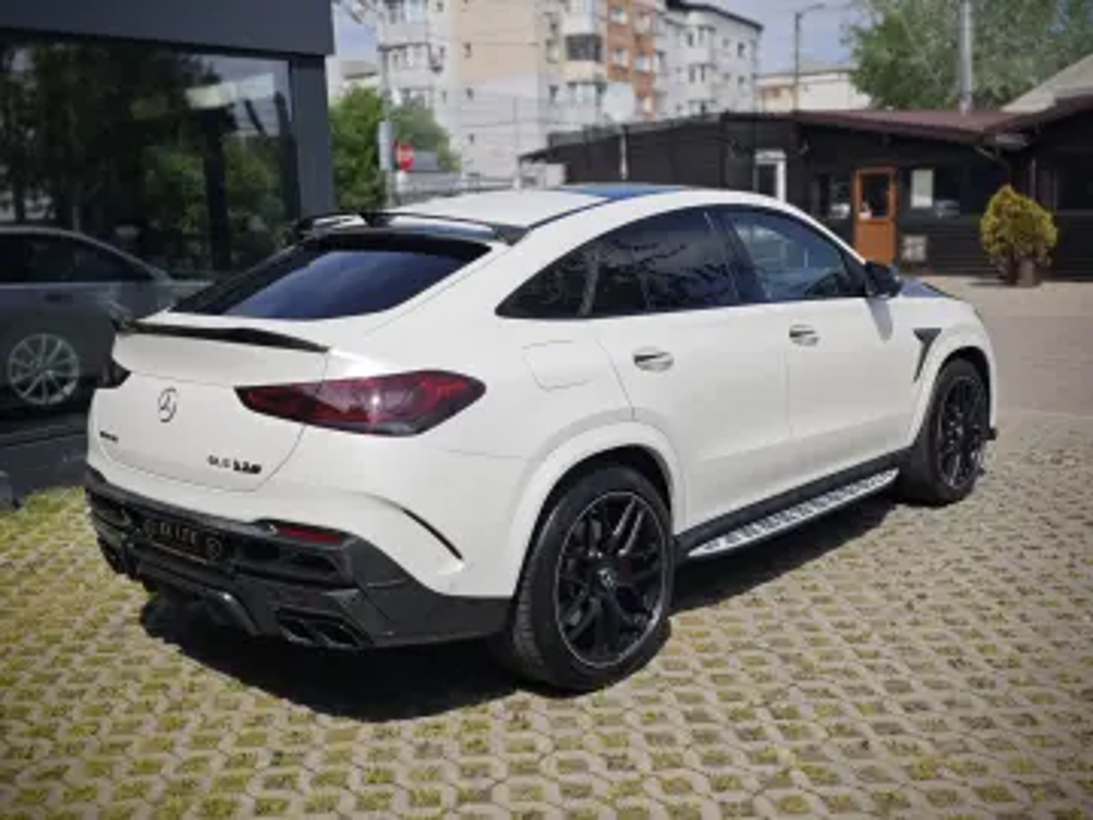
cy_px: 410
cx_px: 546
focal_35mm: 35
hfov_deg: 52.6
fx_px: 1105
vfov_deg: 40.7
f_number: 1.4
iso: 50
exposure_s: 1/4435
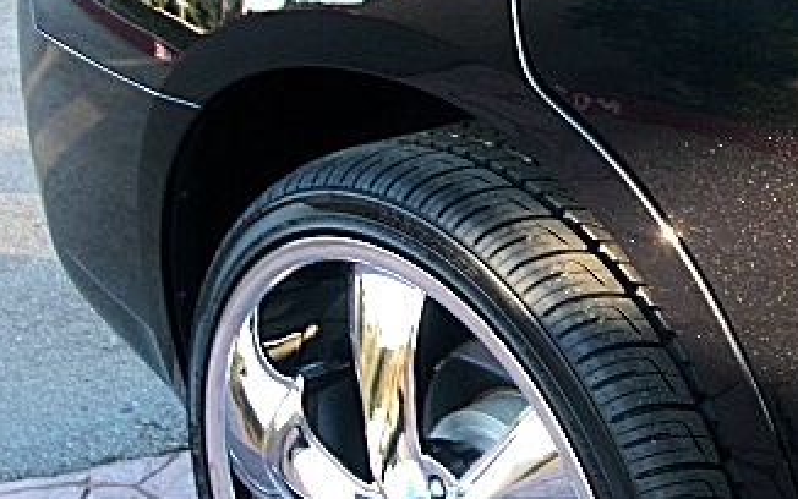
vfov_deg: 17.4
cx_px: 676
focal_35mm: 75
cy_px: 286
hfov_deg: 26.8
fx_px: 1632
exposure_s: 1/80
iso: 100
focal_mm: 6.3
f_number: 2.8
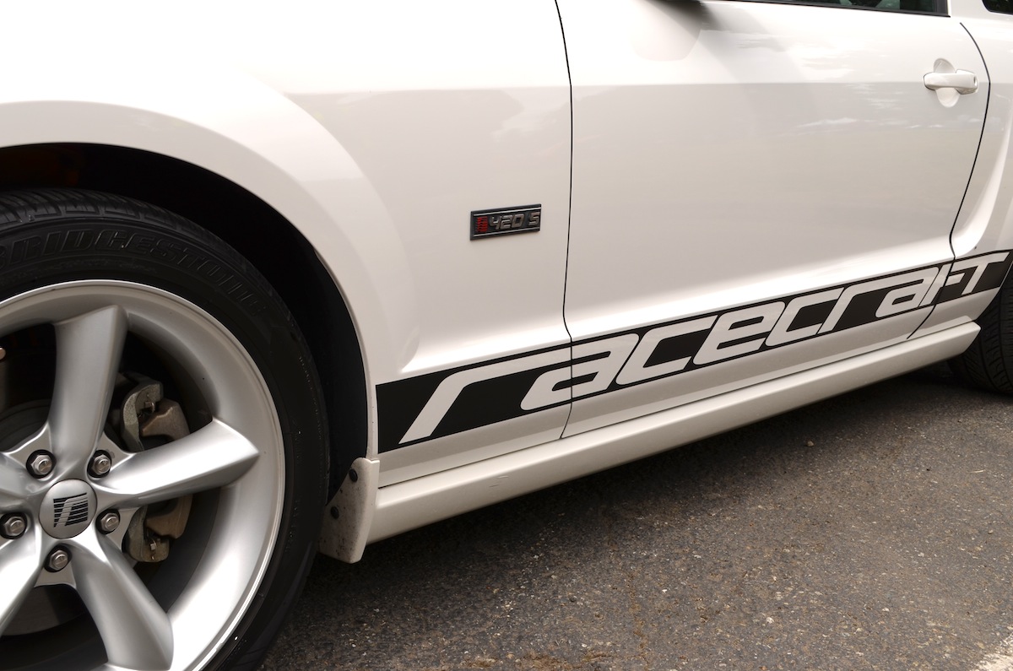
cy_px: 336
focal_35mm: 42
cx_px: 506
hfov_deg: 46.5
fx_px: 1179
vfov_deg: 31.8
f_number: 8
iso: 125
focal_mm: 28
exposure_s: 1/250
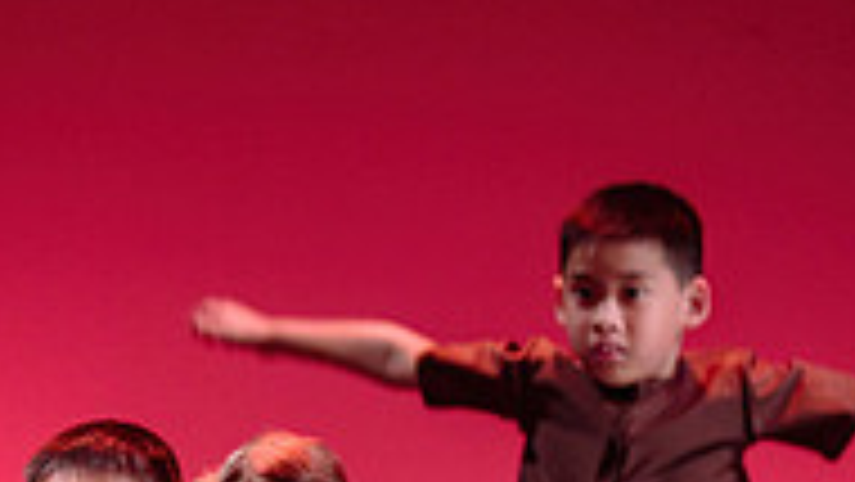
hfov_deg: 3.3
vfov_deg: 1.9
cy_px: 712
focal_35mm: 650
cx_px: -235
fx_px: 14740
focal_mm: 175
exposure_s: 1/200
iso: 1600
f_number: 2.8
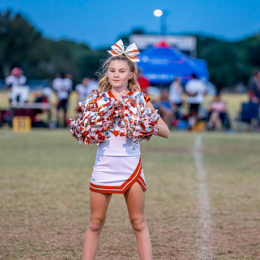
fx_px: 1929
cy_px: 123
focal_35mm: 227
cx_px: 141
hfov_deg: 7.7
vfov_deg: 7.7
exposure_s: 1/1000
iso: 5000
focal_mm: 149
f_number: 2.8
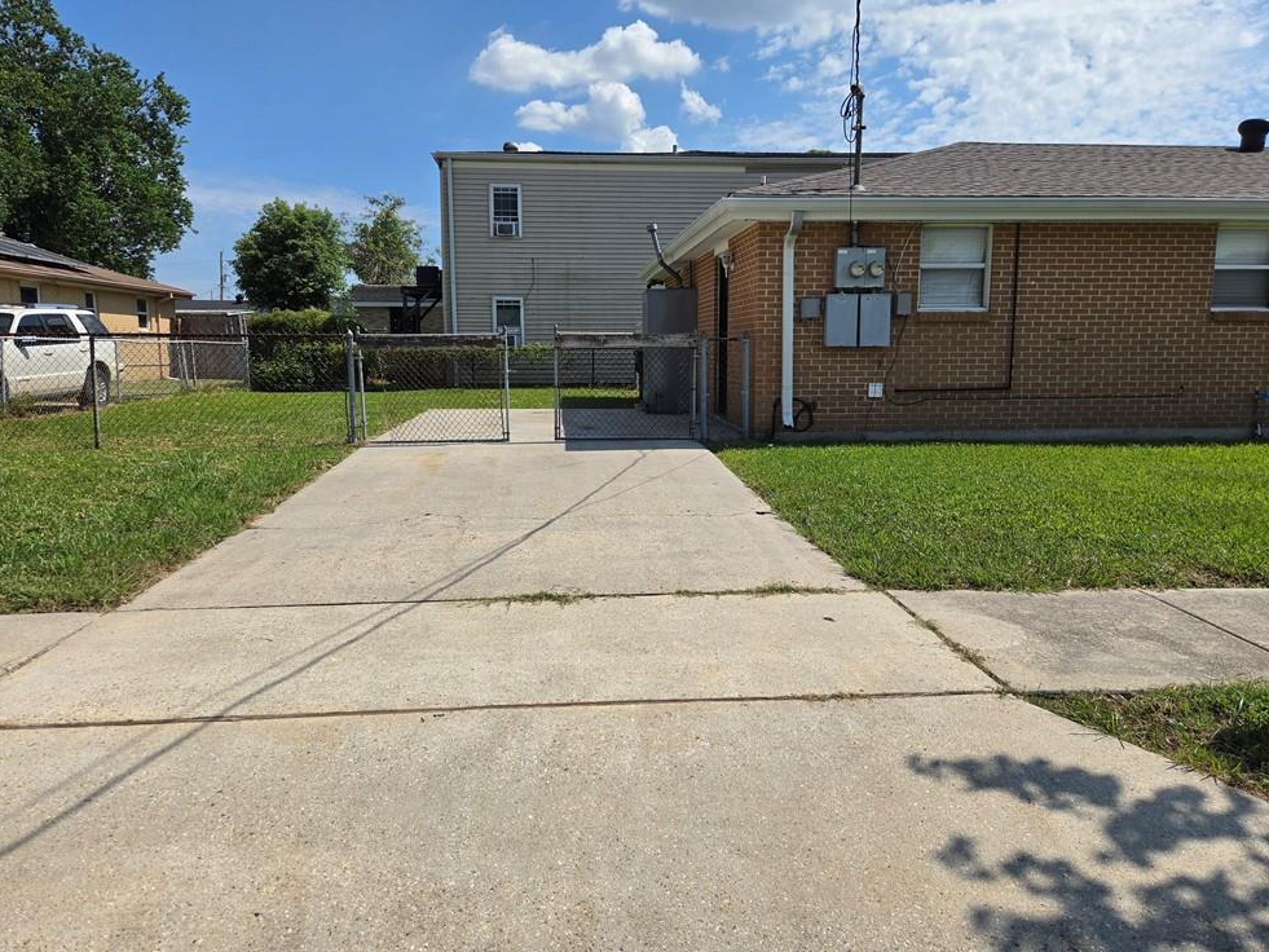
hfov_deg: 71.6
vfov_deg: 56.8
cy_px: 466
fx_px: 880
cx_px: 616
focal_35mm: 24
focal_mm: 5.4
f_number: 1.8
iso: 64
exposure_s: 1/7887
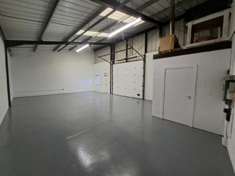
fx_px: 88
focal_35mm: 13
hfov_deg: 106.2
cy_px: 88
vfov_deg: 89.9
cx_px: 118
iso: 50
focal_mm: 1.74
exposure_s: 1/40
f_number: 2.2
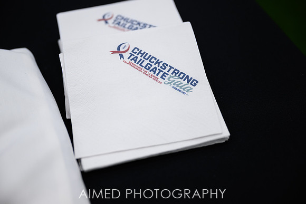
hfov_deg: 35.0
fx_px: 485
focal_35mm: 57
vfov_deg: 23.8
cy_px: 102
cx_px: 153
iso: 800
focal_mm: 57
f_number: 2.8
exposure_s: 1/250
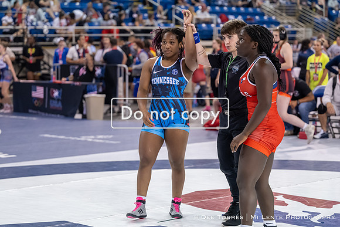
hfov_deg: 19.7
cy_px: 117
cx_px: 152
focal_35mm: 104
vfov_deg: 13.2
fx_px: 981
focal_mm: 86
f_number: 2.8
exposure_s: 1/800
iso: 3200
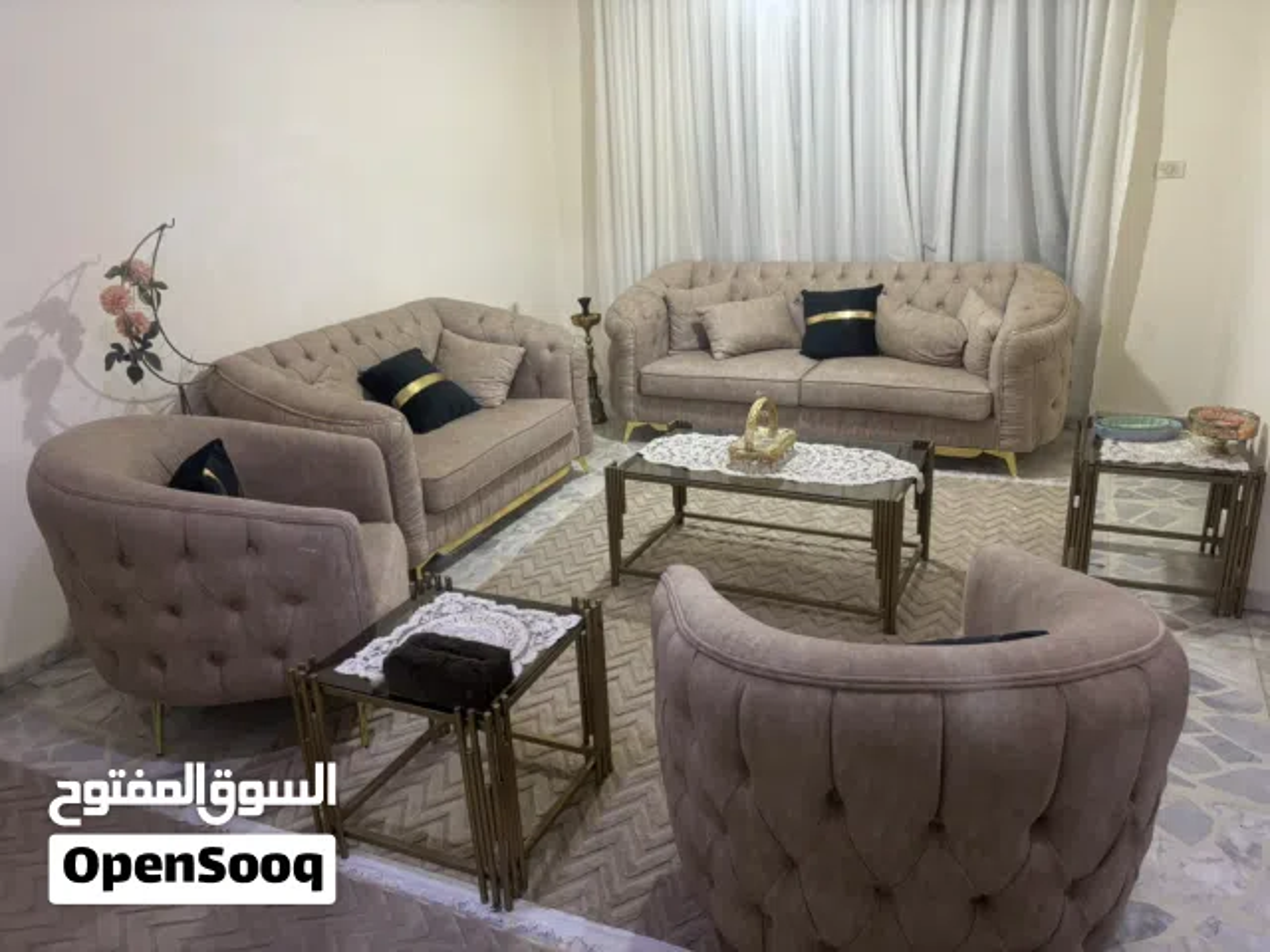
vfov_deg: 53.1
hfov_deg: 67.3
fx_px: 954
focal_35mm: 26
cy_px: 476
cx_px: 635
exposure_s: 1/33
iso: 400
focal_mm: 5.96
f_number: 1.6
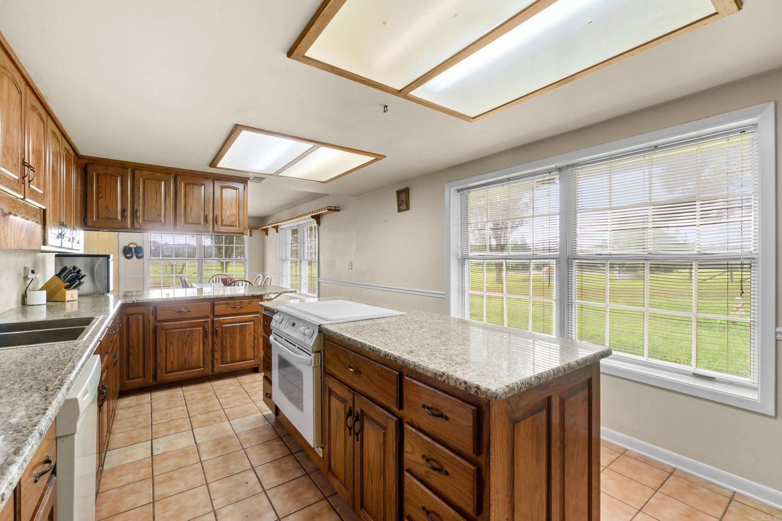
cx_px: 391
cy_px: 260
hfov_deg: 100.4
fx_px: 326
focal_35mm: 15
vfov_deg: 77.3
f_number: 9
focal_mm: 10
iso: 250
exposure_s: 1/4
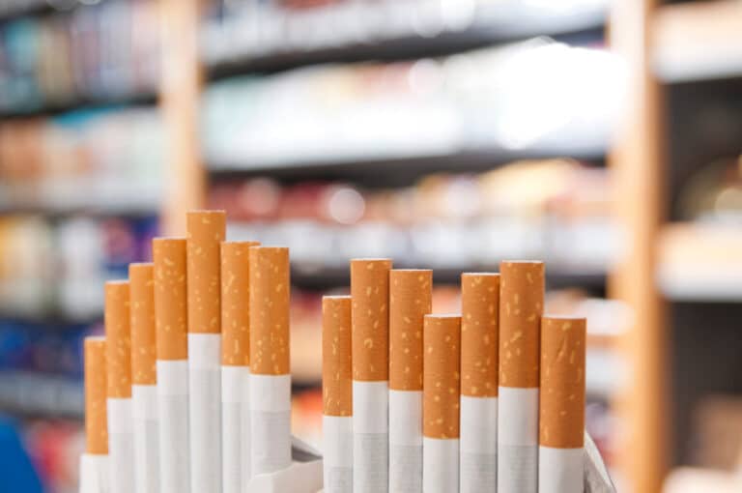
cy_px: 246
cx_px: 371
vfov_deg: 18.1
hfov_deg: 27.0
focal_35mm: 75
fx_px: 1544
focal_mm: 50
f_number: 5.6
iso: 100
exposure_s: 1/250
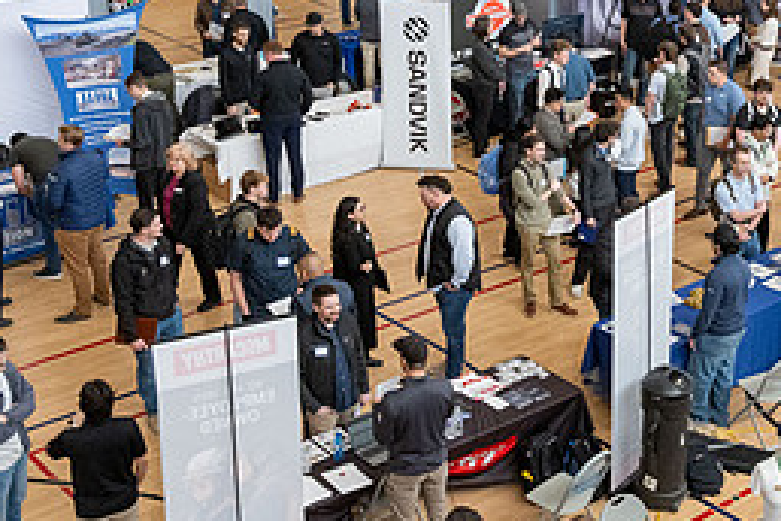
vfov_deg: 20.4
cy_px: 106
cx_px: 679
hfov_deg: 29.4
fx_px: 1432
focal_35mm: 66
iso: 2500
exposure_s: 1/160
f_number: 9
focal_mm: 24
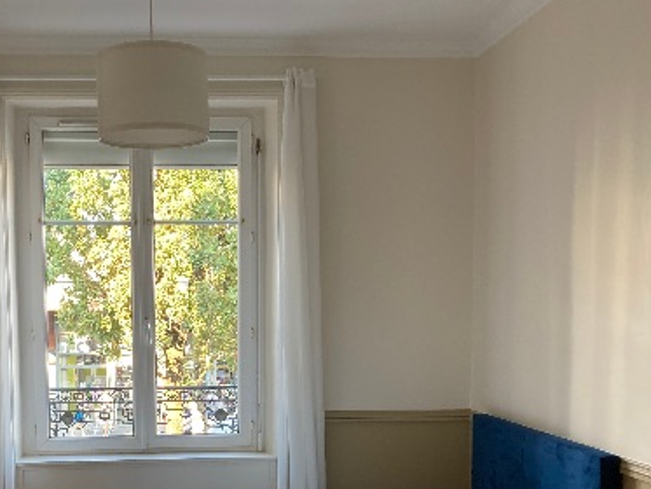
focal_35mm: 48
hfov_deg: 39.1
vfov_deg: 29.5
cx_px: 206
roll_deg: +0.5
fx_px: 903
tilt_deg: -4.5
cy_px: 400
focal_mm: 3.99
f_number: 1.8
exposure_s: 1/60
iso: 100
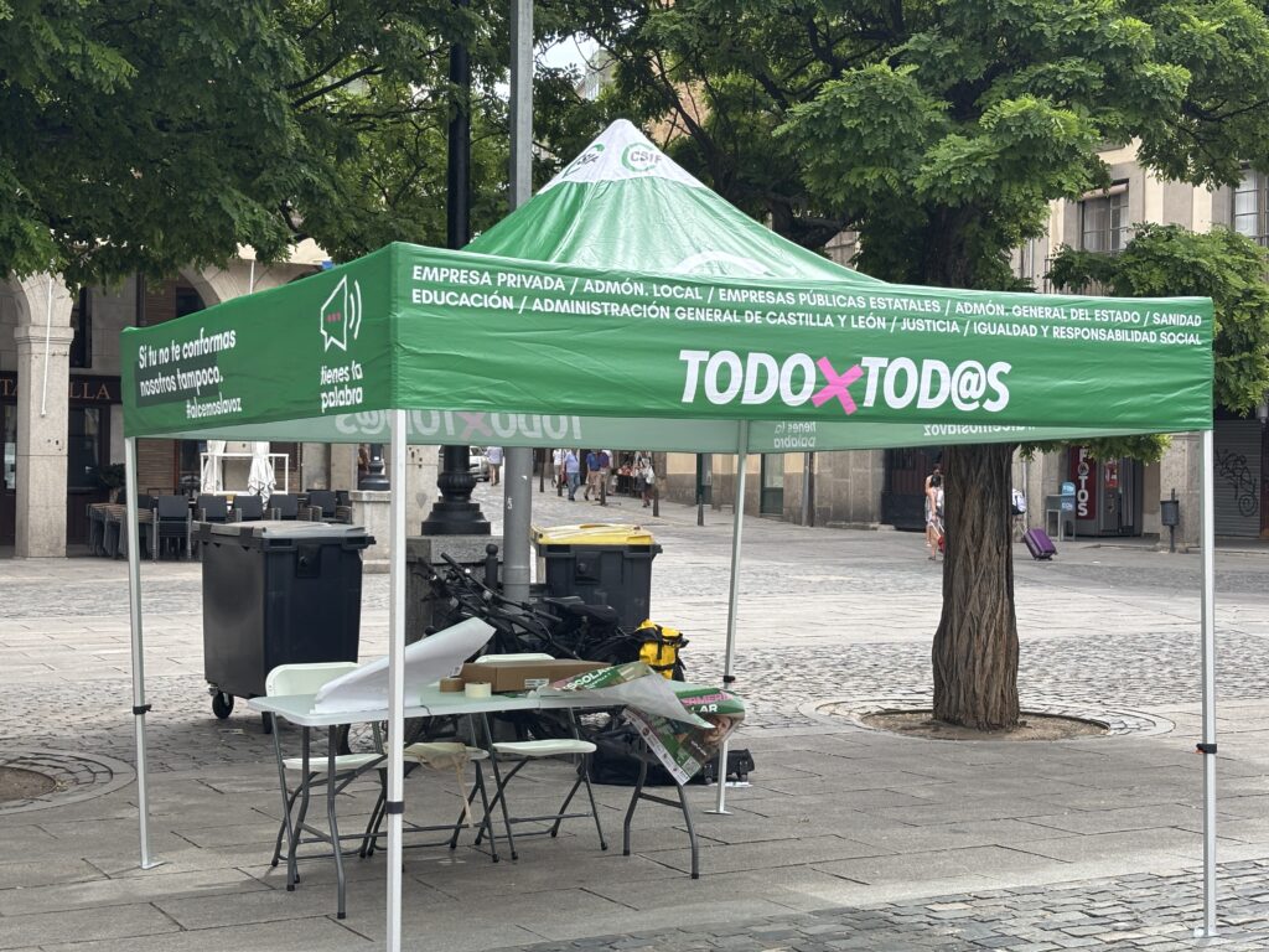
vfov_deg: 28.0
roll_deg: -0.3
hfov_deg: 36.8
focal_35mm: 52
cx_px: 634
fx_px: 1906
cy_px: 476
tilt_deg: +0.7
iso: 32
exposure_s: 1/880
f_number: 1.6
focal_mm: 5.96
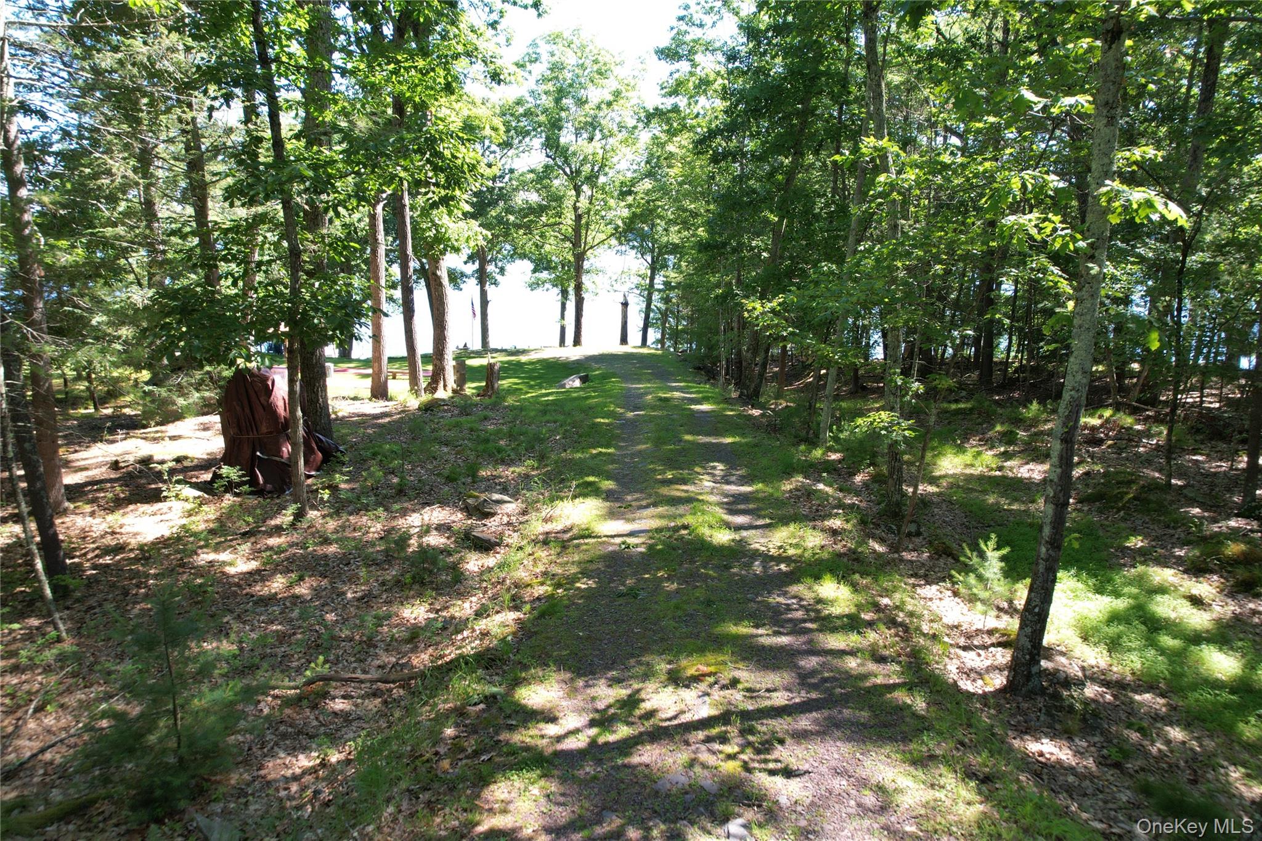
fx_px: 771
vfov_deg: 57.2
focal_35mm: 22
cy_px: 420
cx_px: 631
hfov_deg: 78.6
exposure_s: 1/160
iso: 100
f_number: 2.8
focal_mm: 8.38
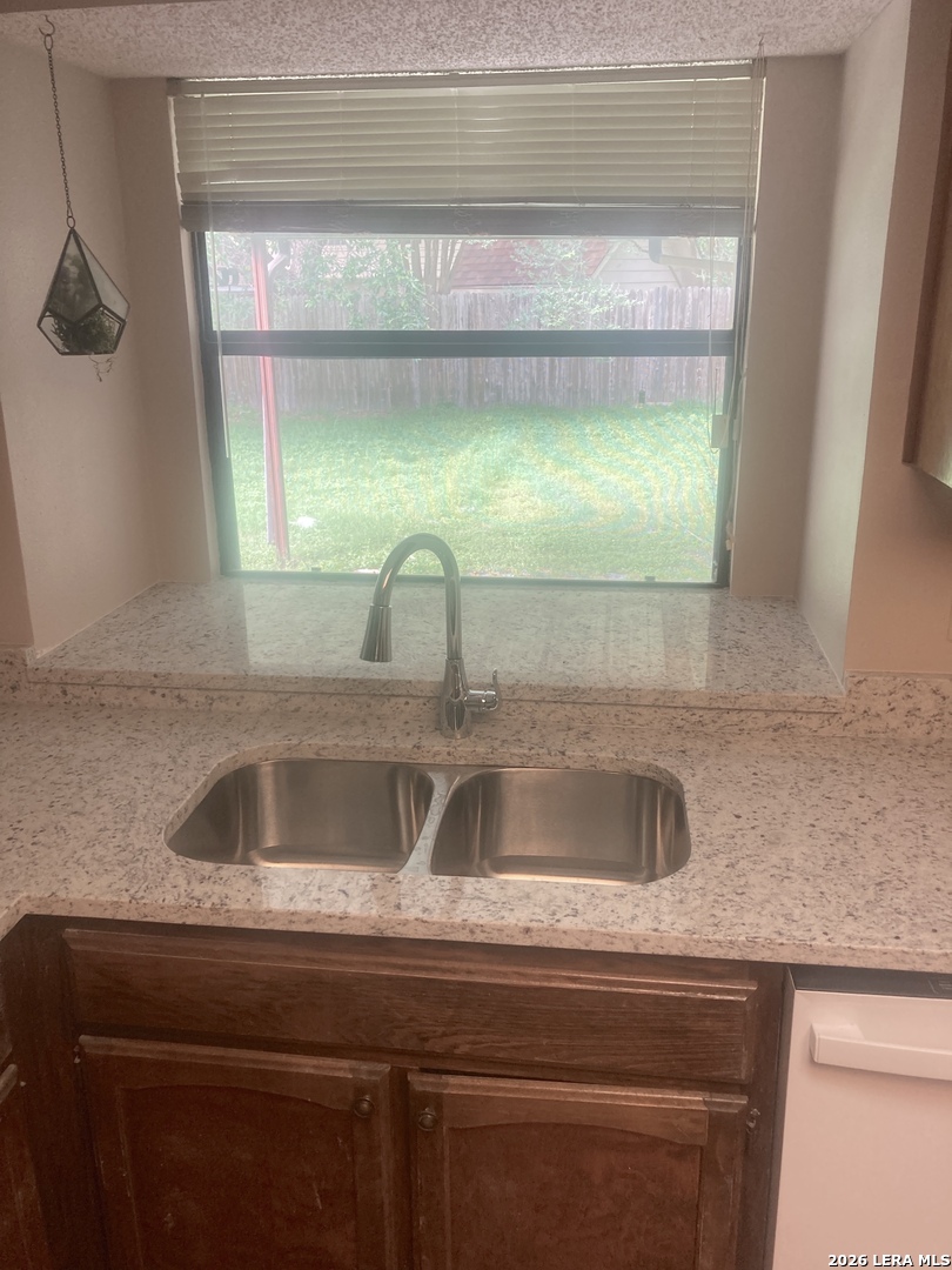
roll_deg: +1.1
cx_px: 476
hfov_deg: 49.7
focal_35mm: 28
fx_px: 1027
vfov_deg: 63.4
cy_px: 635
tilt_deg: -15.1
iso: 64
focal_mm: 3.99
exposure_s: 1/60
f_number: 1.8
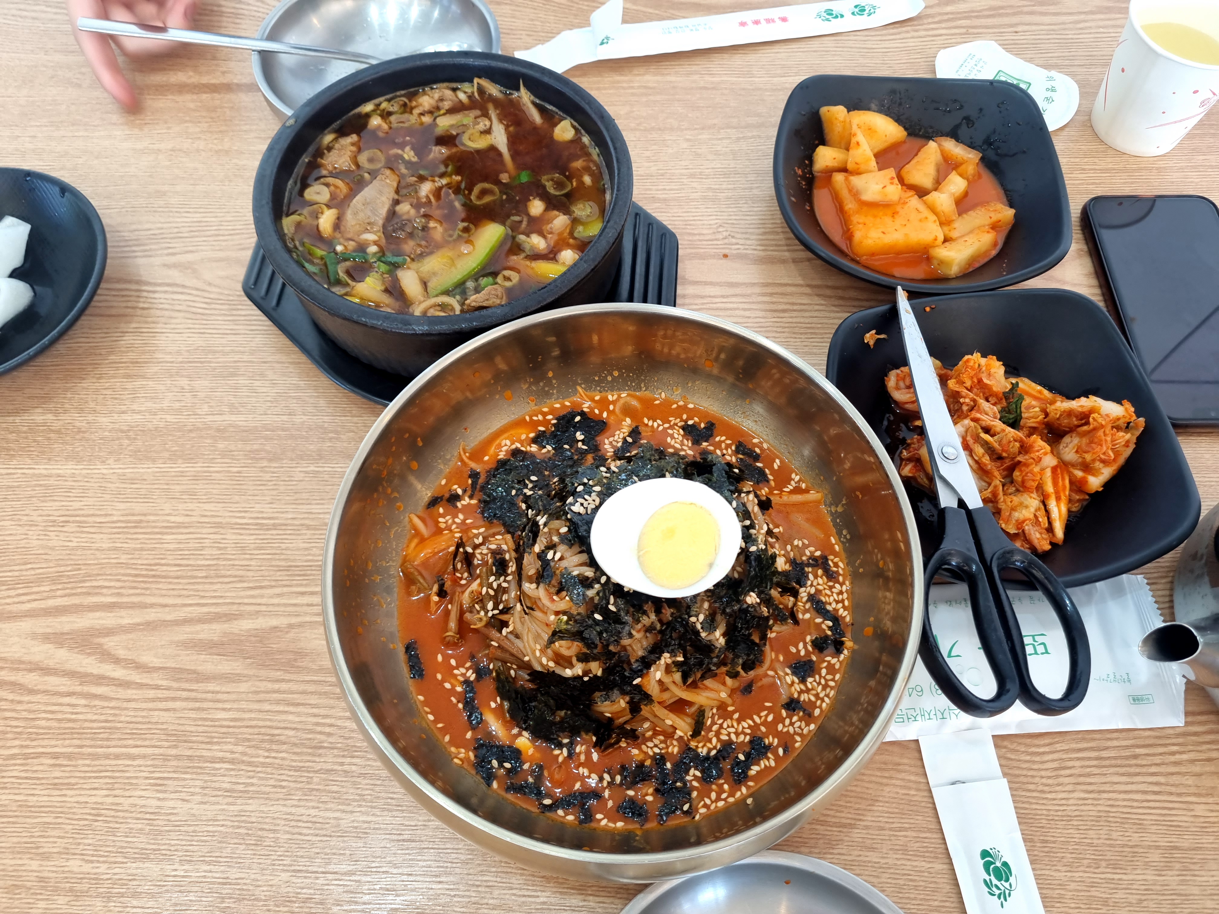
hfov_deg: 67.3
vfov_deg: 53.1
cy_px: 457
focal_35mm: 26
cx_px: 610
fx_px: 916
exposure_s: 1/60
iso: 100
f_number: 1.8
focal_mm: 5.4
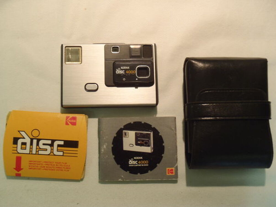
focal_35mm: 38
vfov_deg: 37.7
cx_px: 138
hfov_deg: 49.0
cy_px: 104
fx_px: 303
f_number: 4.6
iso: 200
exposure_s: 1/8
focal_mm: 6.83
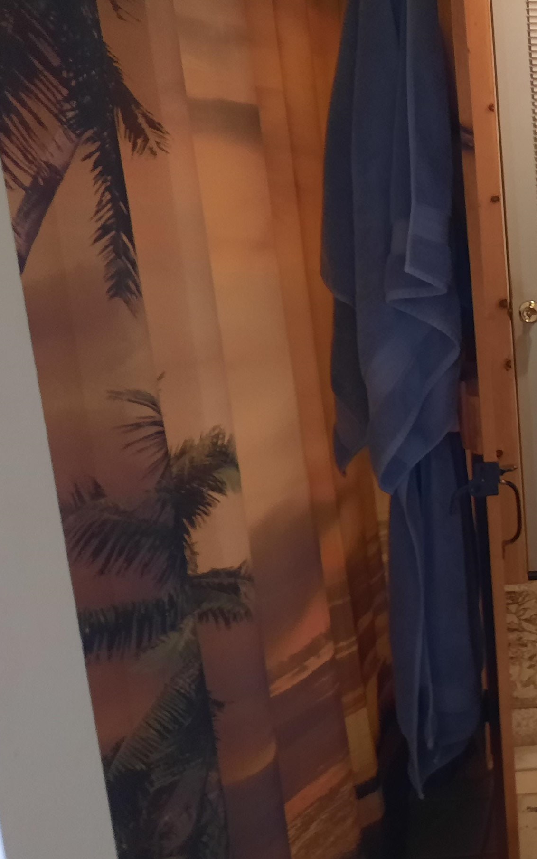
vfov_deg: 44.4
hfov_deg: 24.6
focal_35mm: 45
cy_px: 422
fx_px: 1053
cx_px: 714
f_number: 2
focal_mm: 4.6
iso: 320
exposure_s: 1/24
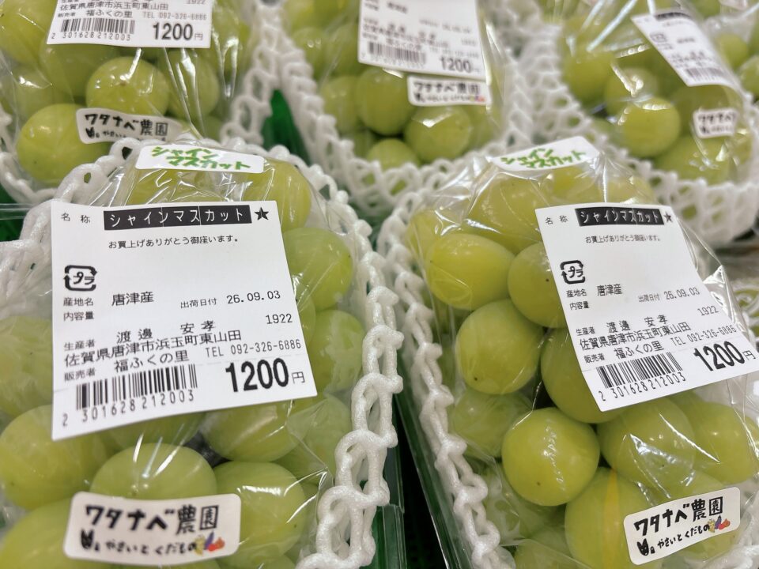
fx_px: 570
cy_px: 284
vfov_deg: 53.1
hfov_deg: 67.3
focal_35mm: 26
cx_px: 380
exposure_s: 1/120
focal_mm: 5.96
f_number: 1.6
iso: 100
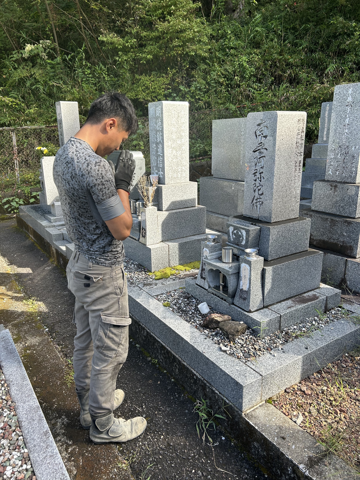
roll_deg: +0.8
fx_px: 361
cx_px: 180
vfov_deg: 67.3
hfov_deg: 53.1
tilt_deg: -17.3
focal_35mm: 26
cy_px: 240
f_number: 1.5
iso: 50
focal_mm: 5.7
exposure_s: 1/436
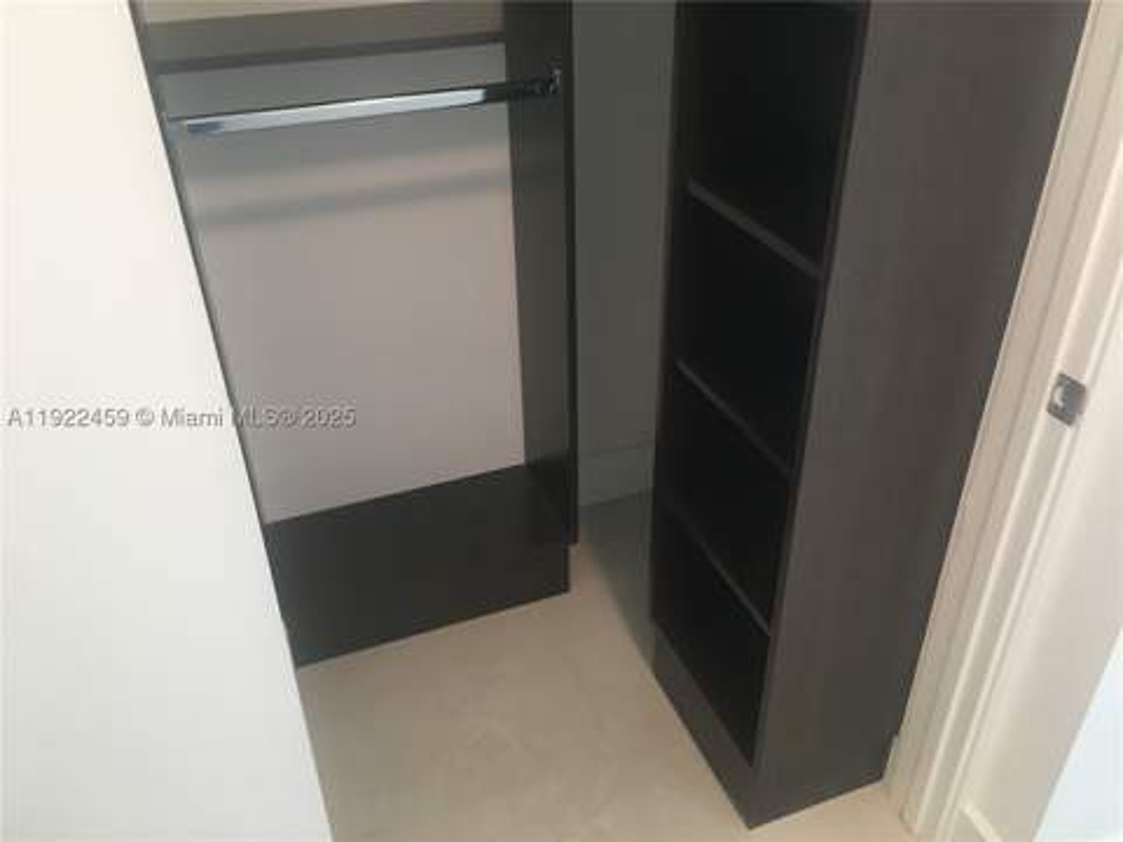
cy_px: 421
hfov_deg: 61.7
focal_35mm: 29
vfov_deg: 48.2
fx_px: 941
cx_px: 562
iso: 100
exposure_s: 1/30
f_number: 2.2
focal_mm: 4.15
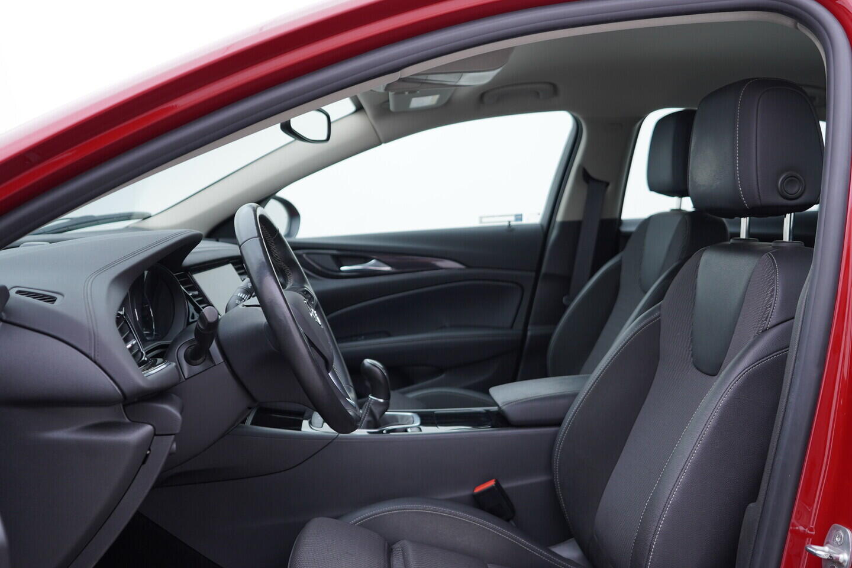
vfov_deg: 36.9
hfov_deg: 53.1
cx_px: 426
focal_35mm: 36
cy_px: 284
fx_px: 852
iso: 125
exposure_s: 1/40
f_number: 3.2
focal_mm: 24
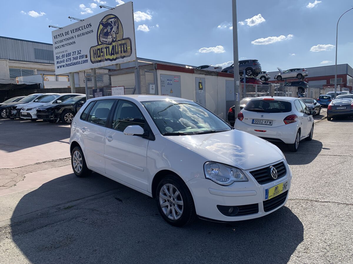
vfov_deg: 53.1
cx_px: 176
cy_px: 132
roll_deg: +2.3
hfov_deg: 67.3
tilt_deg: -4.3
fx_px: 265
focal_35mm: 26
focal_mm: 4.25
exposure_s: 1/2915
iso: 25
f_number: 1.8
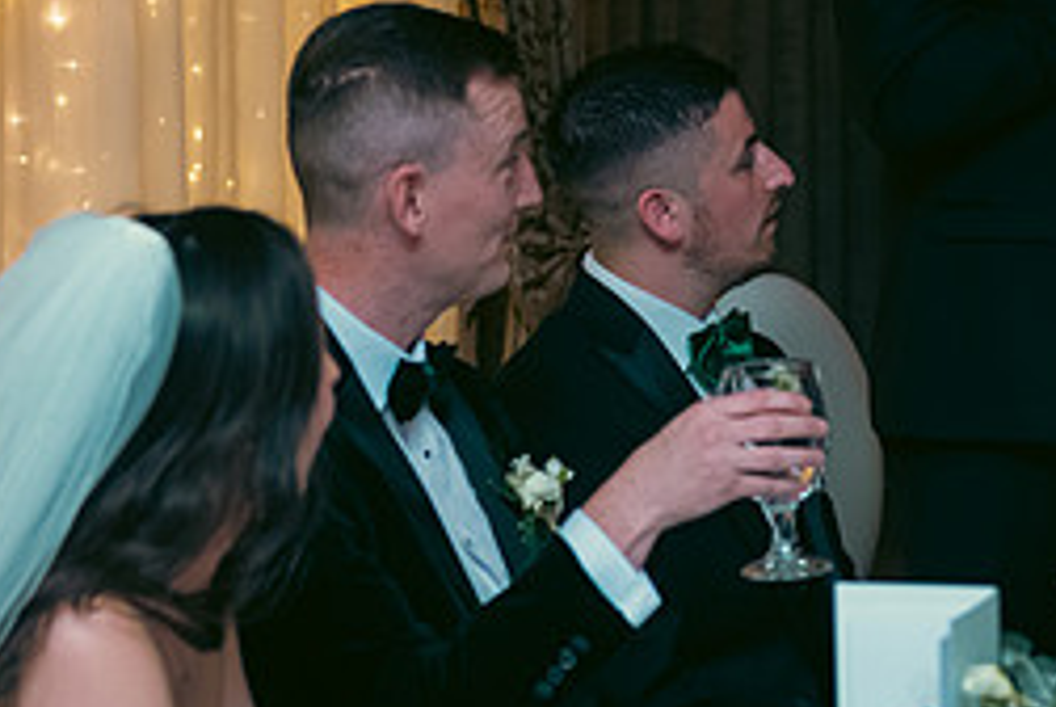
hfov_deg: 14.3
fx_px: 4199
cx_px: 585
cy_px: -78
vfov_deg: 9.5
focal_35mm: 143
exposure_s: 1/160
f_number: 3.5
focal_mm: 62
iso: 800
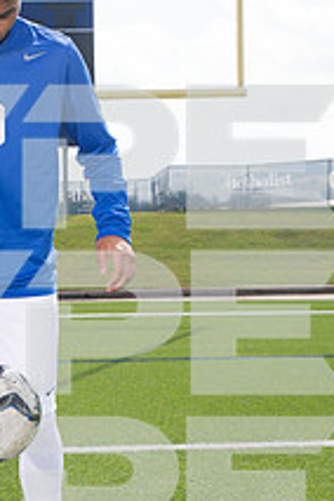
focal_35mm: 74
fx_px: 1030
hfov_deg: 18.0
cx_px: 0
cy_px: 325
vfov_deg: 27.2
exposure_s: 1/320
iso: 125
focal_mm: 35
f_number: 7.1
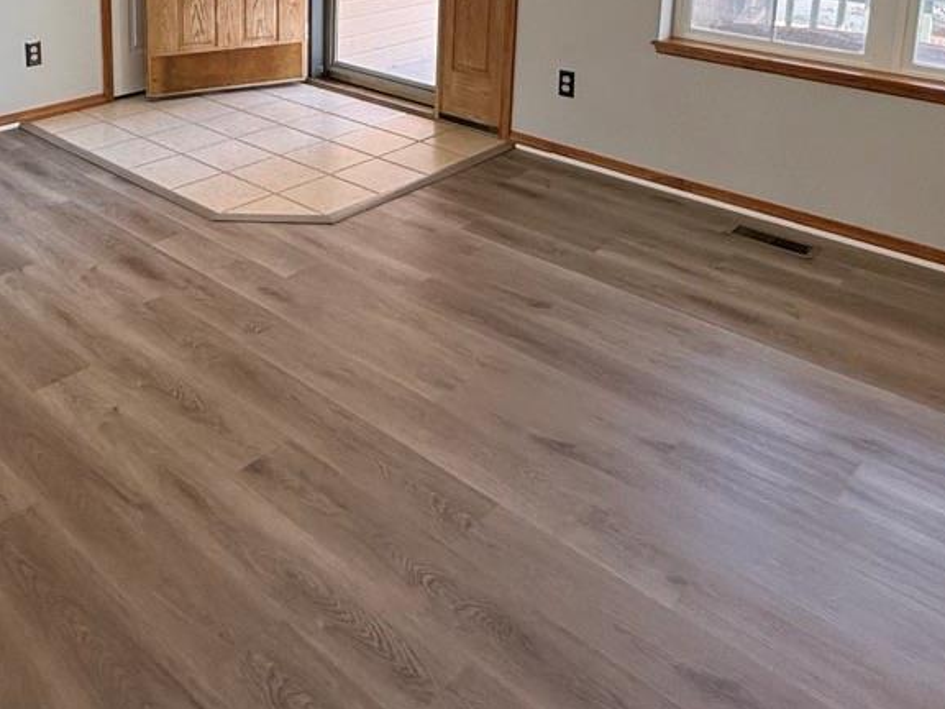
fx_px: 928
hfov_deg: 52.4
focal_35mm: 34
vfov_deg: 37.4
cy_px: 2
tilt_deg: -9.9
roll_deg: -0.1
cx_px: 281
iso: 160
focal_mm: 2.22
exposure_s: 1/120
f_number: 2.2
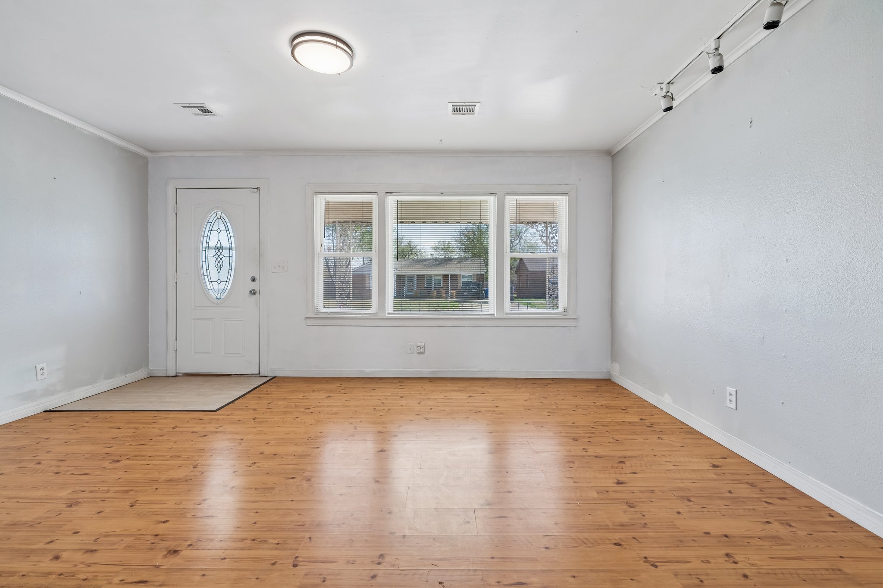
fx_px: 392
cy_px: 294
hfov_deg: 96.7
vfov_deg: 73.7
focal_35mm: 16
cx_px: 442
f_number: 7.1
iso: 200
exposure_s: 1/40
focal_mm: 16
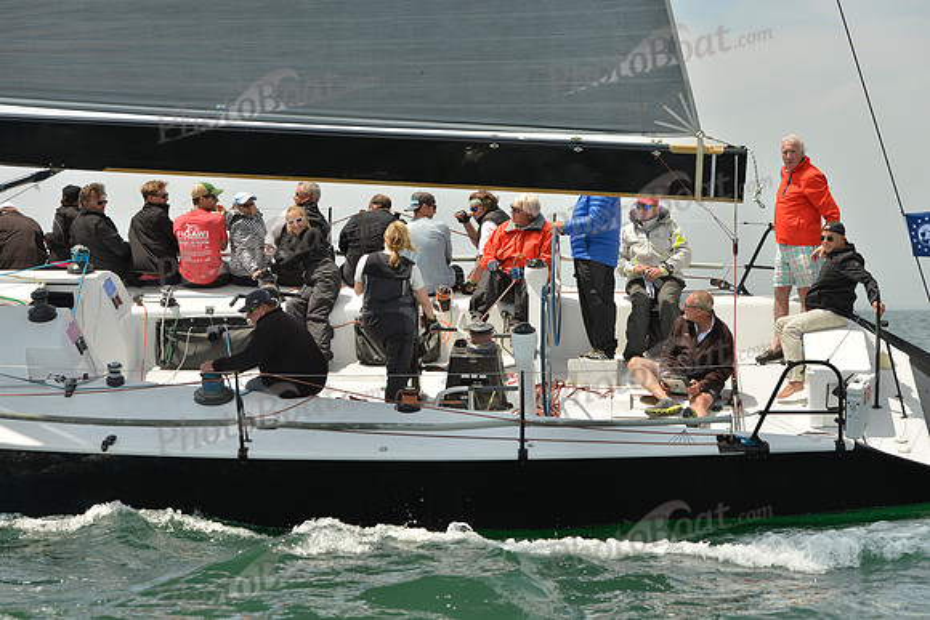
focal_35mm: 85
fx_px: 2196
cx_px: 465
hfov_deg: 23.9
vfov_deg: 16.1
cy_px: 310
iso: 280
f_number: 7.1
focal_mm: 85
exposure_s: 1/1250
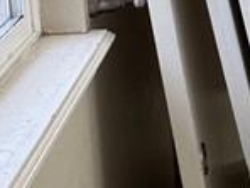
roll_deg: -2.9
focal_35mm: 97
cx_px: 456
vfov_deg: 14.6
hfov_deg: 16.7
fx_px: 701
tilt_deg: -12.2
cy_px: -57
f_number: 2.2
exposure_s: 1/120
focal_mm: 2.22
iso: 200
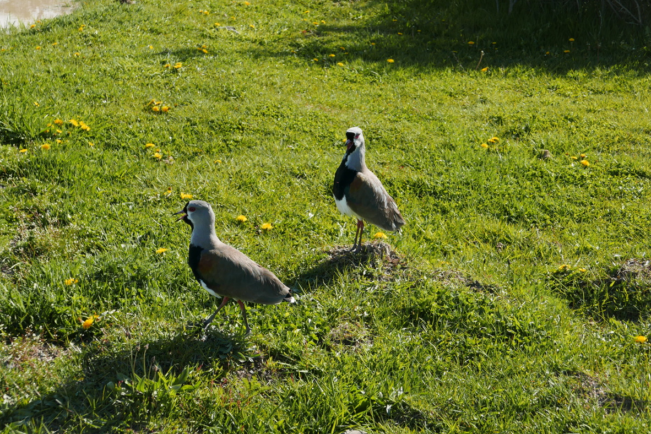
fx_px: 1320
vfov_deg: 18.7
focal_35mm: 73
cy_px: 220
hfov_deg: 27.7
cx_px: 325
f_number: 5.6
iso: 200
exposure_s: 1/400
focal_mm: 32.6
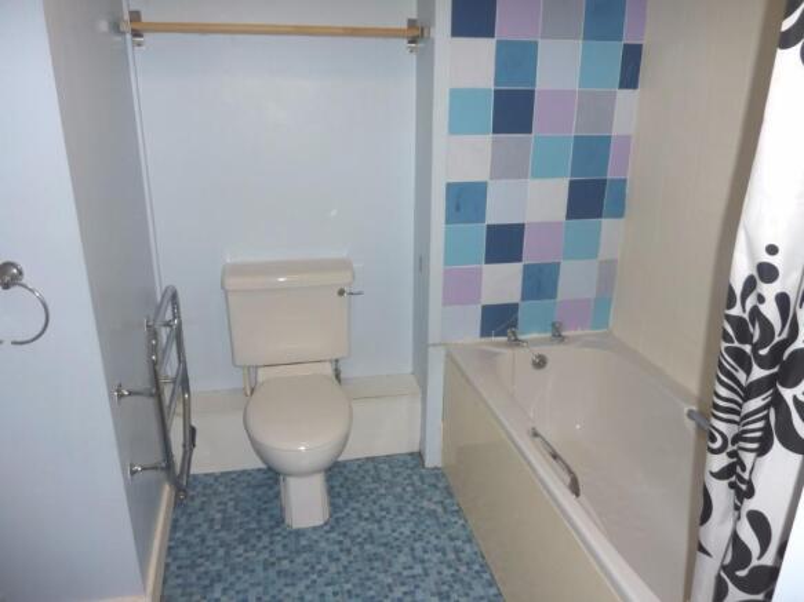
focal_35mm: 25
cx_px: 402
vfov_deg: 54.9
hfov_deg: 69.4
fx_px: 581
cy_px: 301
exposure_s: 1/30
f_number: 3.3
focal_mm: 4.1
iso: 100
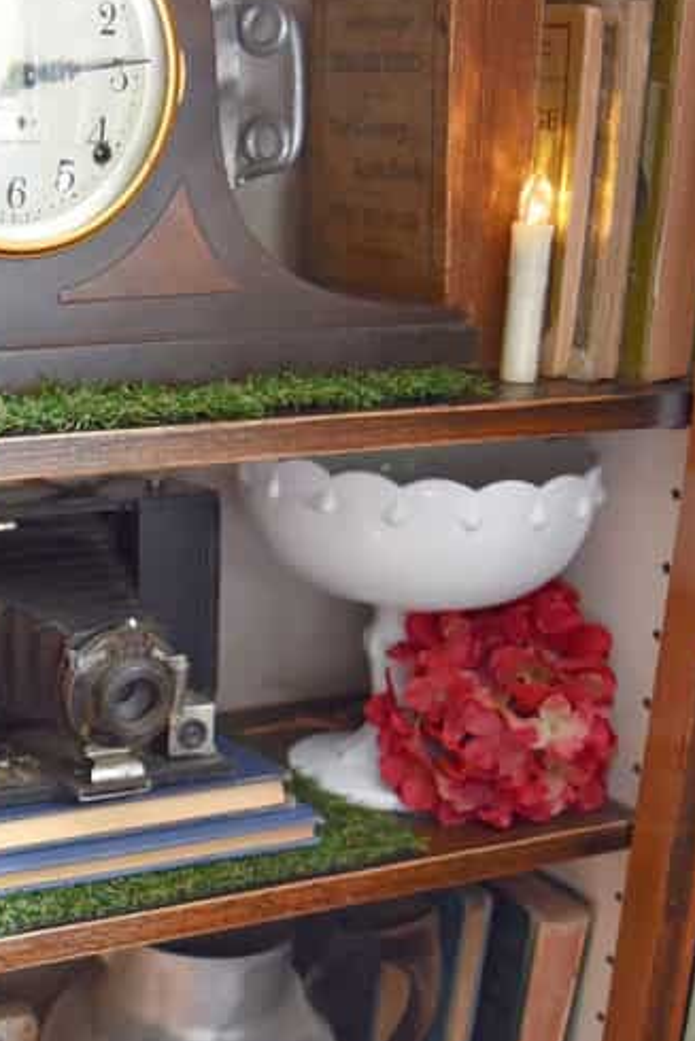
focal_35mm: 69
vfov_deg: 28.7
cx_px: -16
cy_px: 803
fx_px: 1997
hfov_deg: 19.1
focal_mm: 22
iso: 720
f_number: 4
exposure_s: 1/60
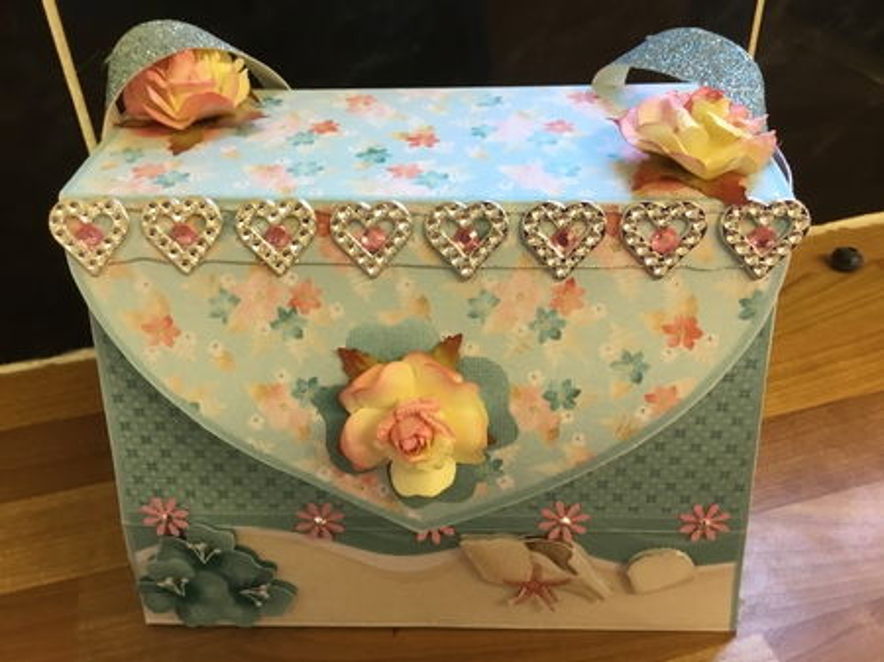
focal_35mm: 31
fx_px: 791
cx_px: 442
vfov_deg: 45.4
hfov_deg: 58.4
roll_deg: +1.6
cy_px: 331
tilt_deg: -36.4
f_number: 2.4
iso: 80
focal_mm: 3.3
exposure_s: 1/33
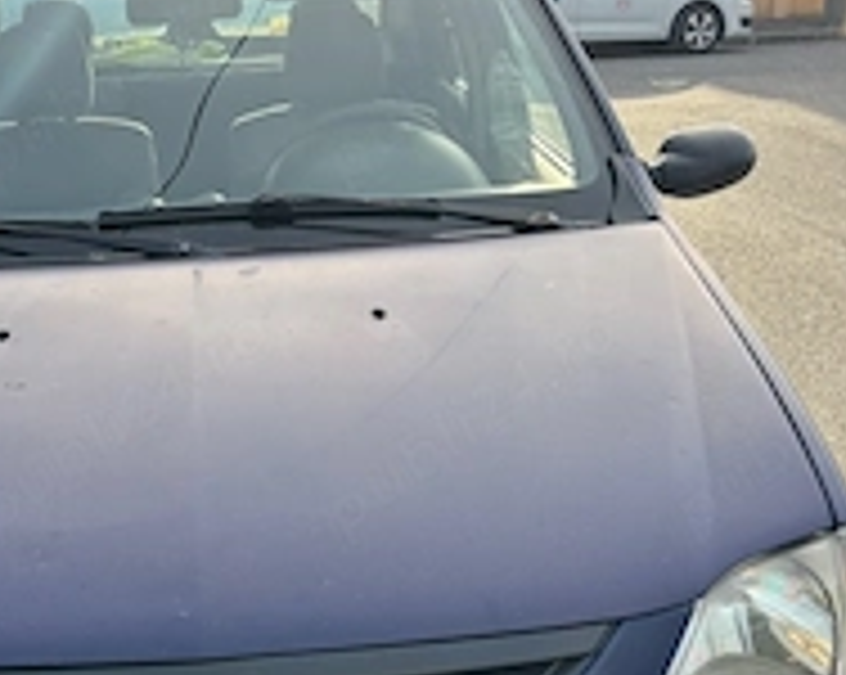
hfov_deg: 34.1
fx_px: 1351
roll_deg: +2.7
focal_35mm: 54
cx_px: 212
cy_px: 477
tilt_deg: -21.1
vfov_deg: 27.8
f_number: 1.6
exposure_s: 1/649
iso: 50
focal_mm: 5.96
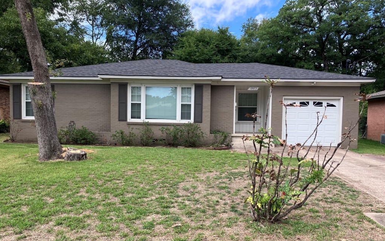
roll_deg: -1.0
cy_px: 140
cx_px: 193
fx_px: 315
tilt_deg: -2.8
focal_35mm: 30
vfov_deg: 41.7
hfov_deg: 62.9
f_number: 1.8
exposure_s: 1/704
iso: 32
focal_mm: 3.99
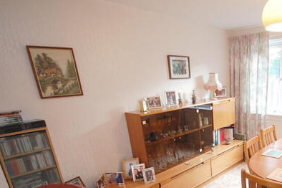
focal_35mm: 25
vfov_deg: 48.6
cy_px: 148
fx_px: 196
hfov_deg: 66.0
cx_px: 220
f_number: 4
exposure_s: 1/30
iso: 500
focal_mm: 10
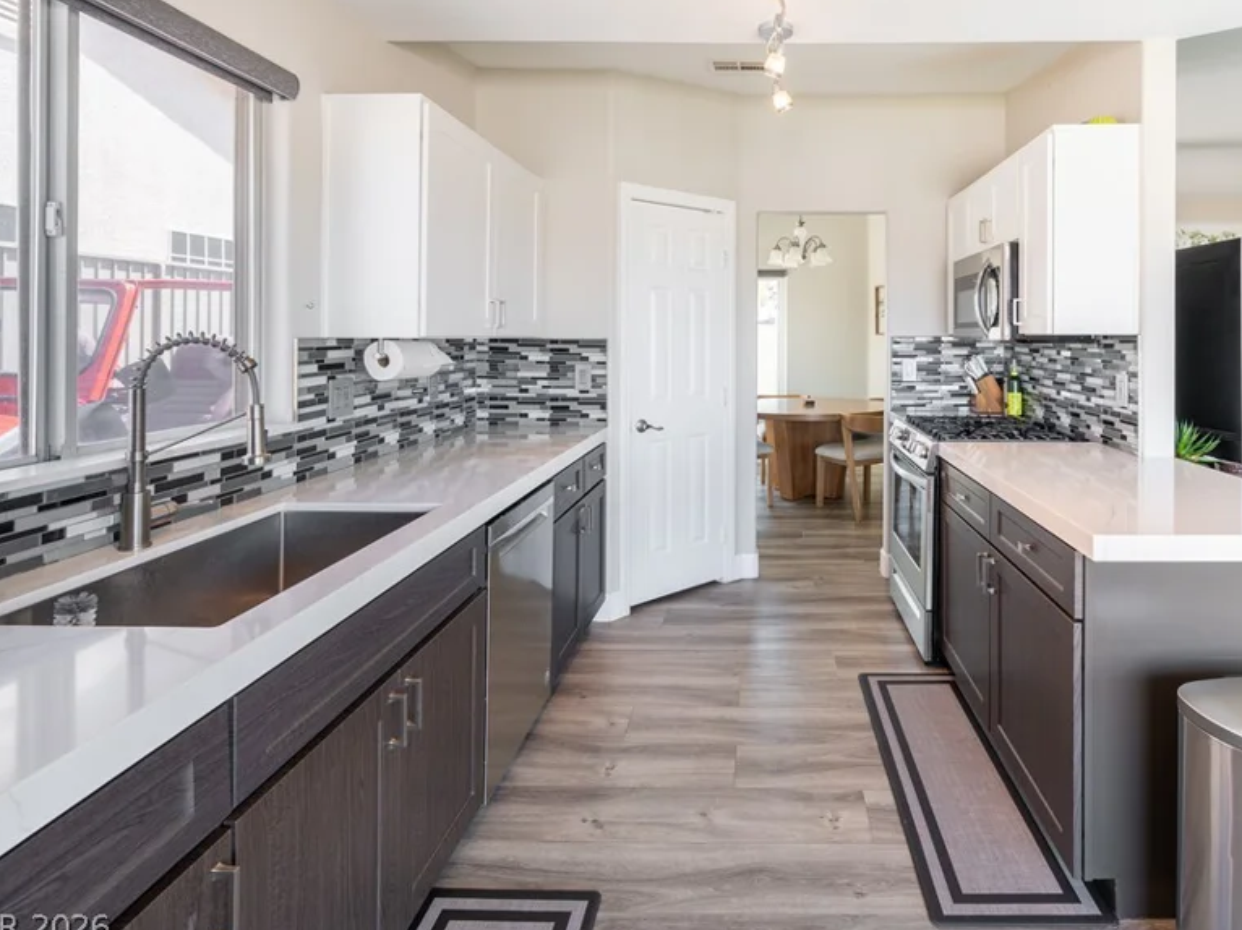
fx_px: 646
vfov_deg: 71.2
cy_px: 398
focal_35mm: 18
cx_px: 780
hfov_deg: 86.0
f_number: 8
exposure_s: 1/40
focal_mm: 14
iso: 100
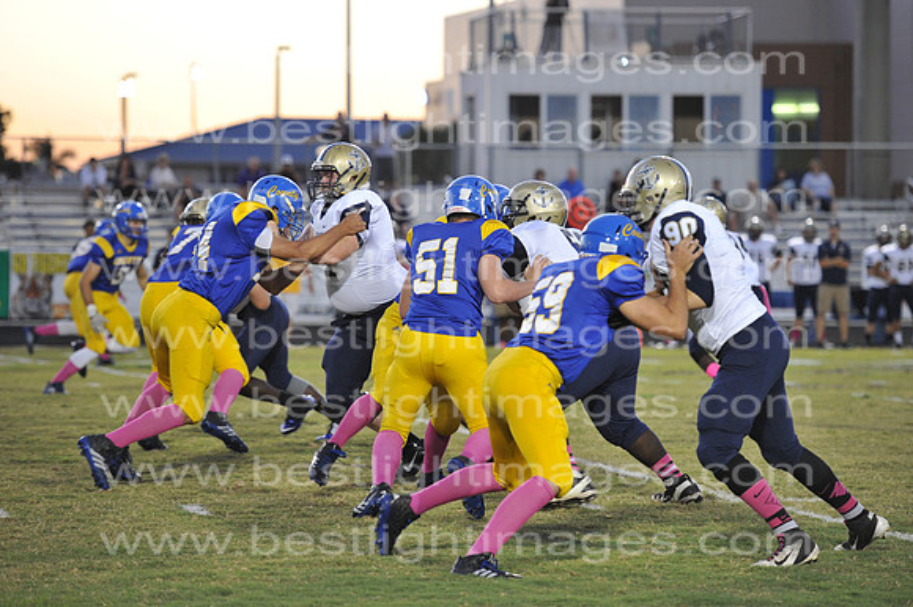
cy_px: 304
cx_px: 456
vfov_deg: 8.6
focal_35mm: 160
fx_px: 4055
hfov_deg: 12.8
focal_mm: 160
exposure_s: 1/400
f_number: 3.2
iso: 3200
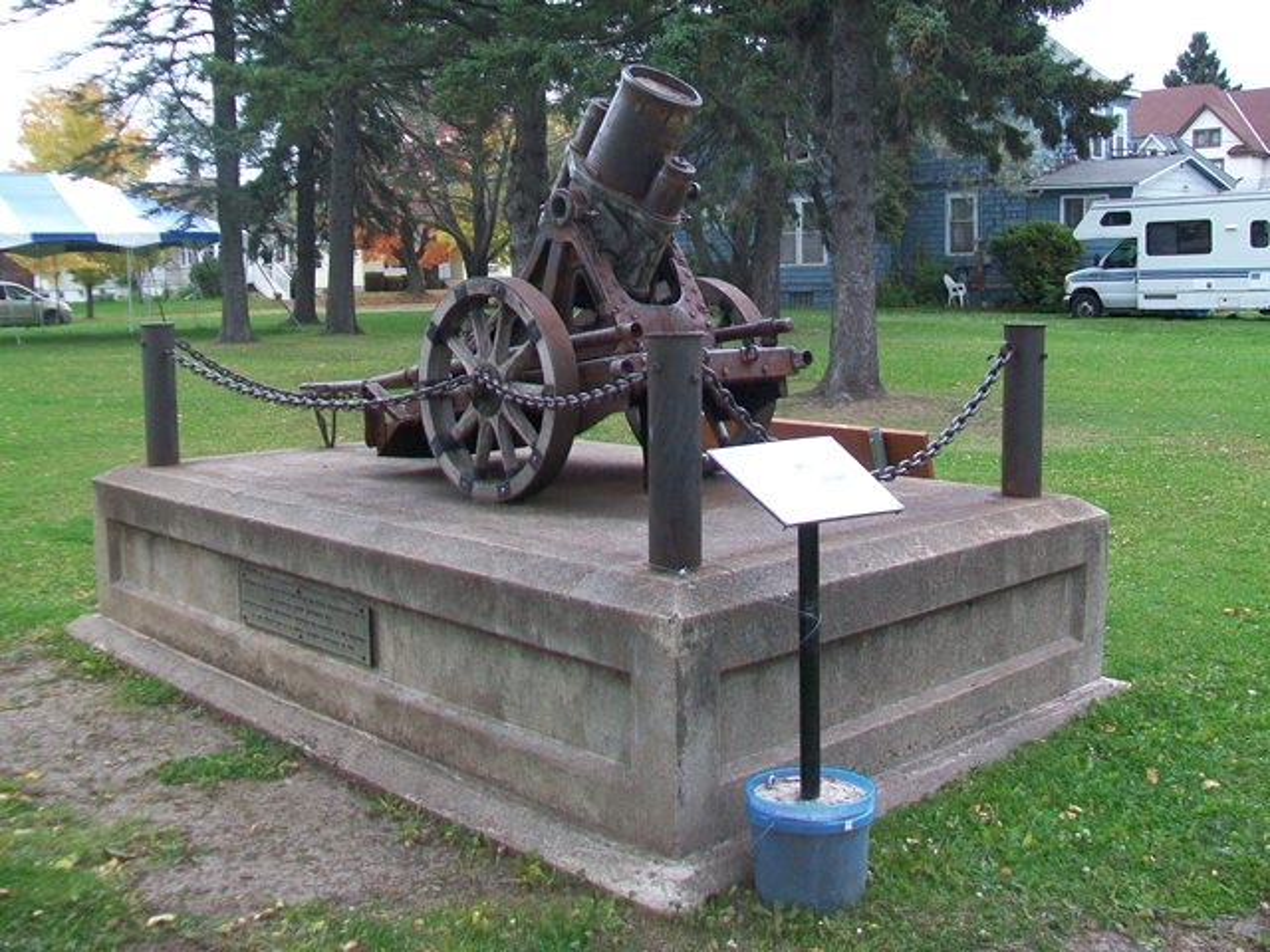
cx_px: 635
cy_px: 476
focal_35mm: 36
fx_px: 1321
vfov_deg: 39.7
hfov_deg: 51.4
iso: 78
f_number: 2.7
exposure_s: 1/60
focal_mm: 6
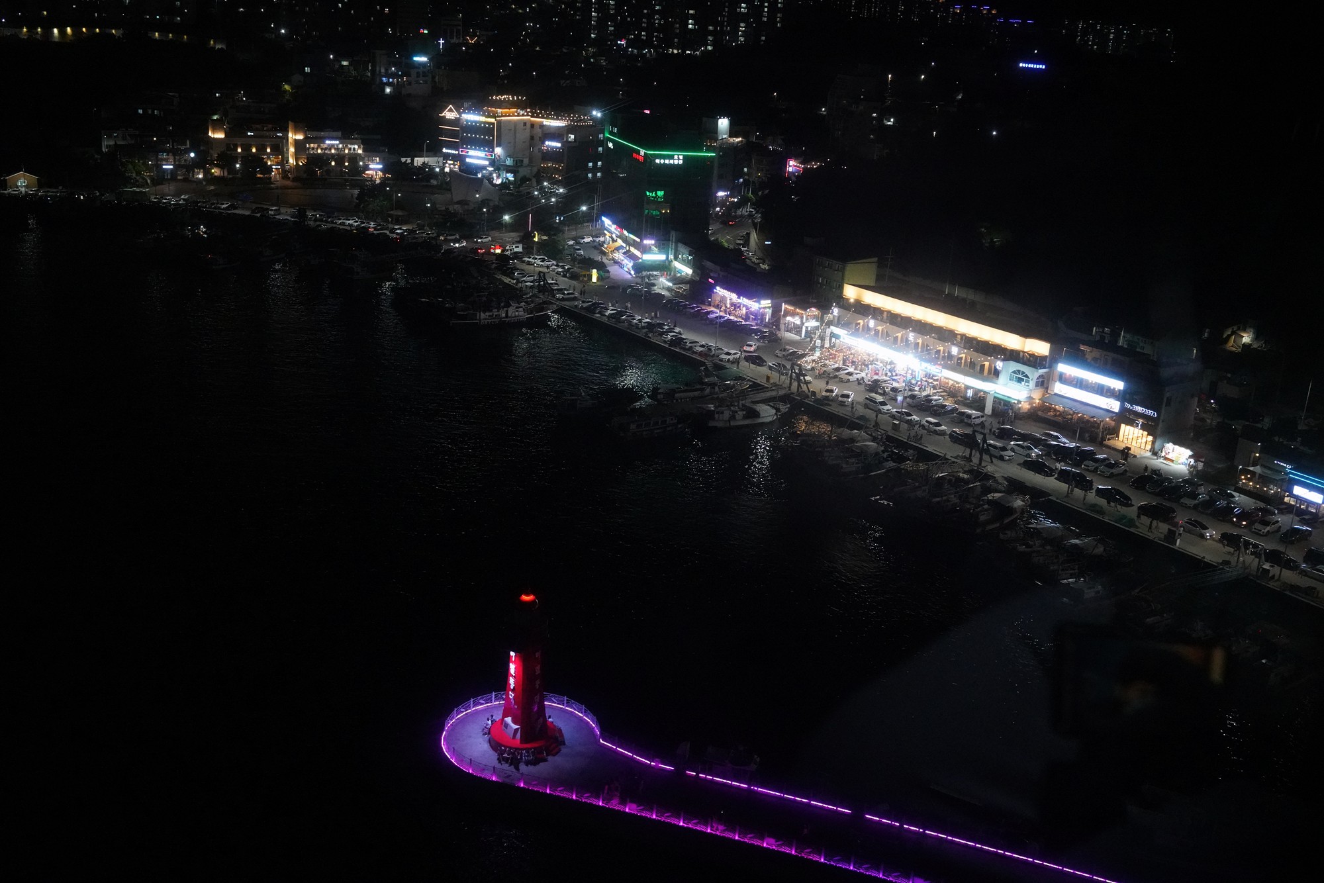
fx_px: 1287
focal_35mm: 35
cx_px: 662
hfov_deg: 54.4
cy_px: 442
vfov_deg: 37.9
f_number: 4.5
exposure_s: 1/100
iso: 12800
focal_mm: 35
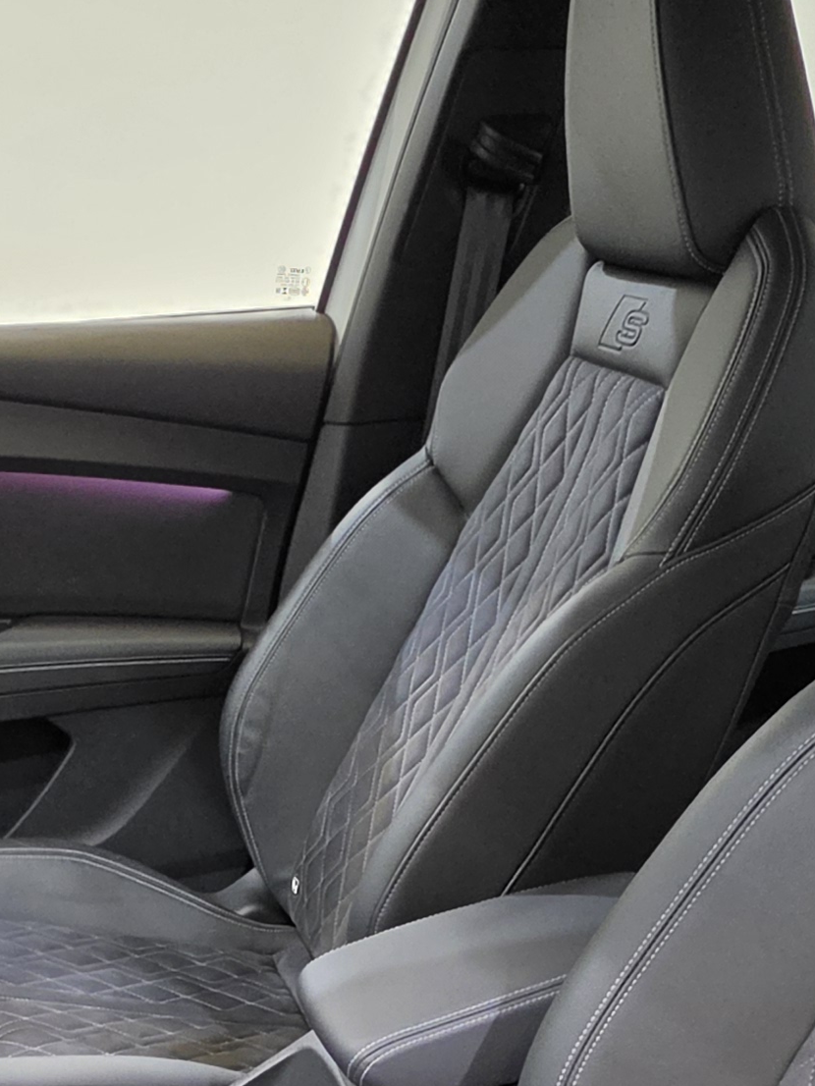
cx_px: 357
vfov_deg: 36.5
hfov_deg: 30.9
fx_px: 1475
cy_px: 1077
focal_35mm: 47
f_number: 1.9
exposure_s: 1/50
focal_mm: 2.2
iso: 500
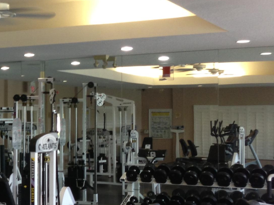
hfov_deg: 20.0
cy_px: 123
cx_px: -69
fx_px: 720
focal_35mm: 91
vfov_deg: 16.2
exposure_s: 1/20
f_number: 2.4
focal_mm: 4.13
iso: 64
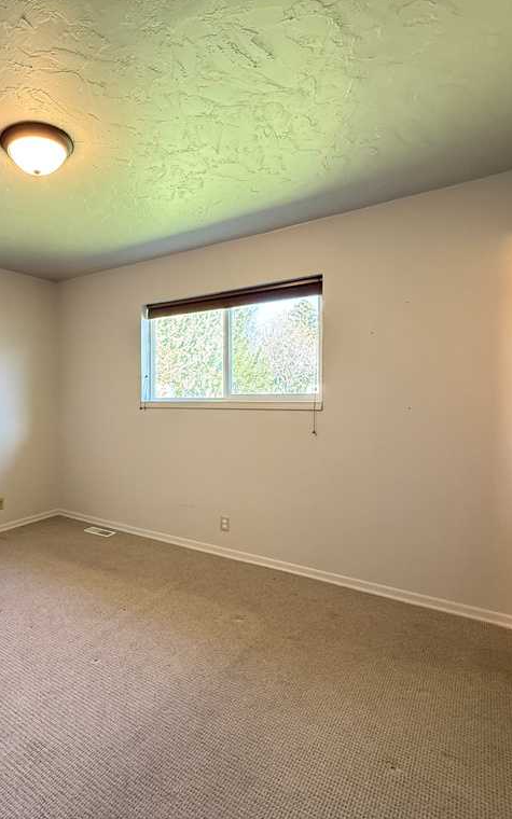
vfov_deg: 85.1
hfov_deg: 55.4
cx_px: 101
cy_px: 406
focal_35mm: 20
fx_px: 447
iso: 500
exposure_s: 1/60
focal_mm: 2.22
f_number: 2.2
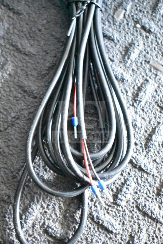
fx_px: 356
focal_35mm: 52
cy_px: 122
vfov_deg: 37.8
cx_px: 82
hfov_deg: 25.8
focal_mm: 35
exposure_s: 1/60
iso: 22800
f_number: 4.5
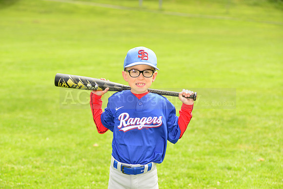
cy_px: 94
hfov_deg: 20.4
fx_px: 786
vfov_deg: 13.7
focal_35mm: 100
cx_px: 142
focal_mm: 100
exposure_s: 1/250
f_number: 5
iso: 100
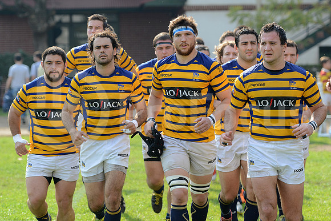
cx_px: 166
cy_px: 110
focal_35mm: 150
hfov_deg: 13.7
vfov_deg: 9.2
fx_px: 1379
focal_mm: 150
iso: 400
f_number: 4
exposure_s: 1/800
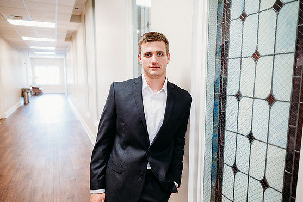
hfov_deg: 71.5
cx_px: 152
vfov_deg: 51.3
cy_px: 103
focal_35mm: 25
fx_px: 210
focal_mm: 24
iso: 640
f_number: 2.5
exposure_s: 1/160
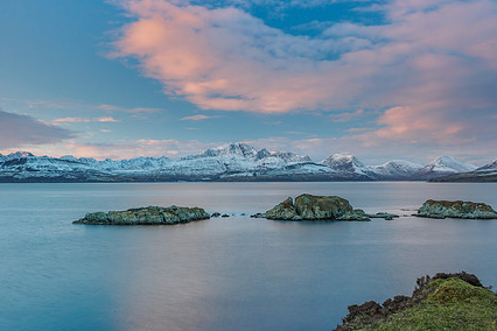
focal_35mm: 34
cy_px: 130
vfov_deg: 38.7
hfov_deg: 55.5
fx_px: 469
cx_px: 210
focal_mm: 12
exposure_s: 5
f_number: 7.1
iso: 200
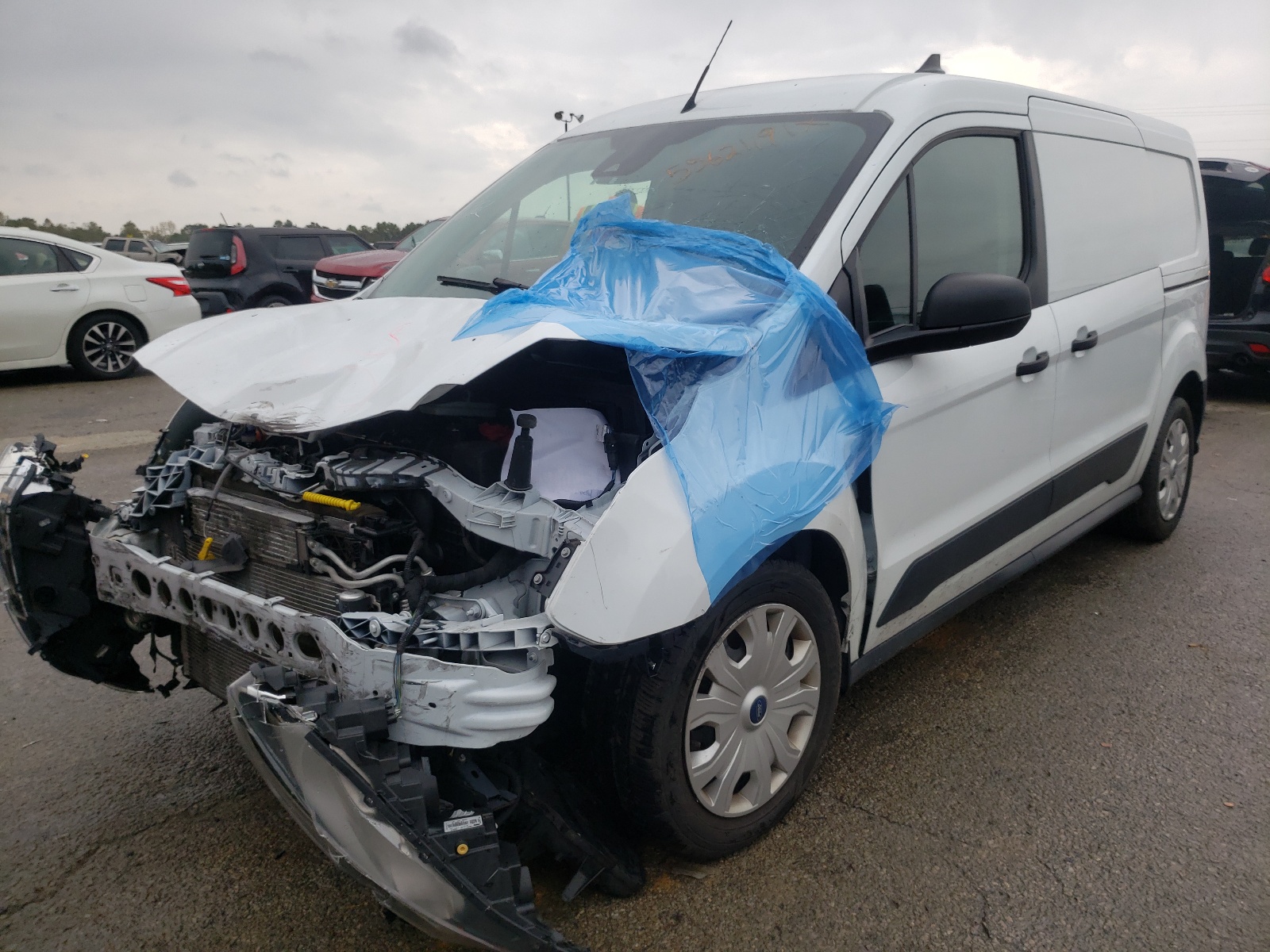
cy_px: 476
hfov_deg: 67.3
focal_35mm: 26
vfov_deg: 53.1
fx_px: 954
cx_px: 635
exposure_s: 1/556
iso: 50
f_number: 1.5
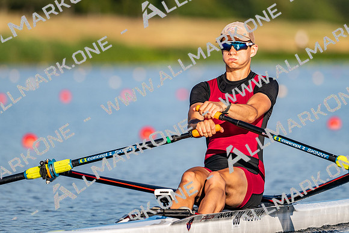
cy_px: 116
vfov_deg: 2.3
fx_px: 5814
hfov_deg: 3.4
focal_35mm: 600
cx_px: 174
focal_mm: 400
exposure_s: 1/2500
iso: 200
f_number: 4.5
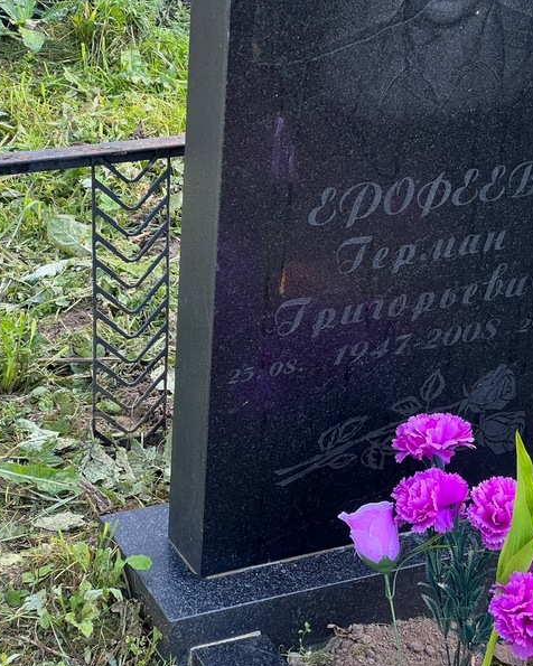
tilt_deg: -29.4
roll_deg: -5.4
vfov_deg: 19.0
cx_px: 396
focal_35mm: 101
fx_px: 1992
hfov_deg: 15.2
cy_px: 335
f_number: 2.8
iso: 125
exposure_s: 1/99
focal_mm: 9
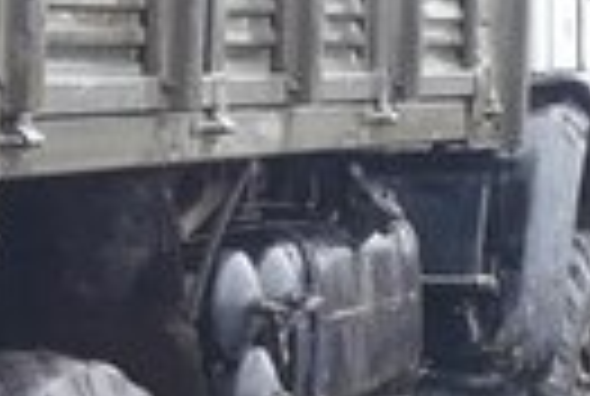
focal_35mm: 141
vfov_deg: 9.8
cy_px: 232
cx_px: -482
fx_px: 2316
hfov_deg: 13.1
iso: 40
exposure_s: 1/137
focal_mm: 3.6
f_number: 1.9
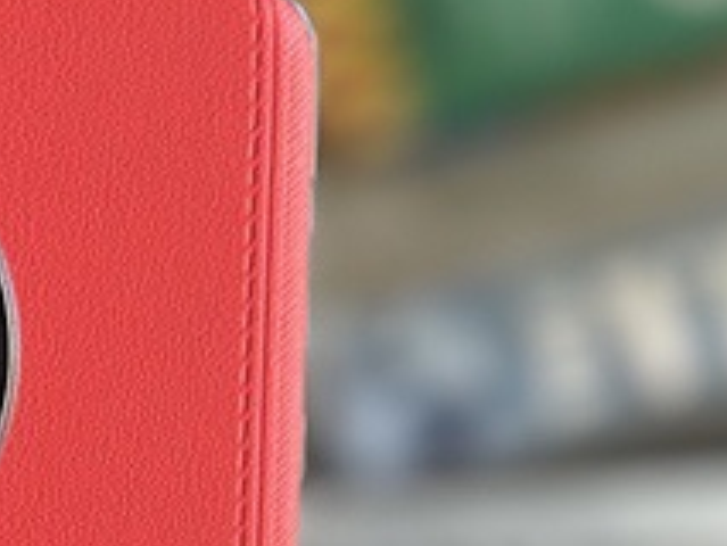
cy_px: 938
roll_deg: +1.2
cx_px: 123
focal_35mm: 225
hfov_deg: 8.8
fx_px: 4728
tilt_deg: -16.1
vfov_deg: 6.5
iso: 125
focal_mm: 6.86
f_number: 1.78
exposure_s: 1/100
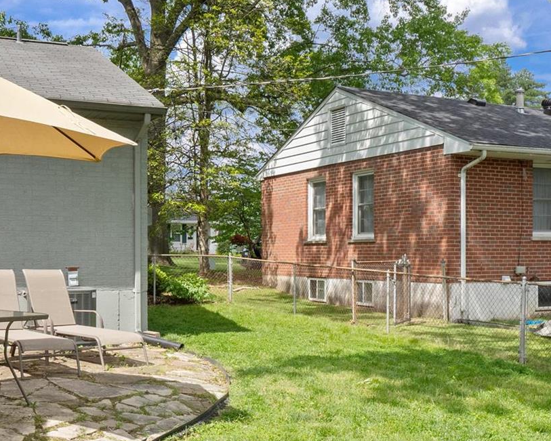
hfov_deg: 38.8
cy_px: 251
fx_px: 783
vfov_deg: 31.4
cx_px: 258
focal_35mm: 48
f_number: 8
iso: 400
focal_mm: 13
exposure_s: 1/250
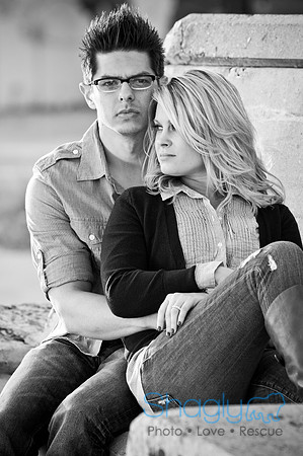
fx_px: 3796
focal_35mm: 300
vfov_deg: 6.9
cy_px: 228
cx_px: 152
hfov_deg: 4.6
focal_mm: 200
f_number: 5.6
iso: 400
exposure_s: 1/250
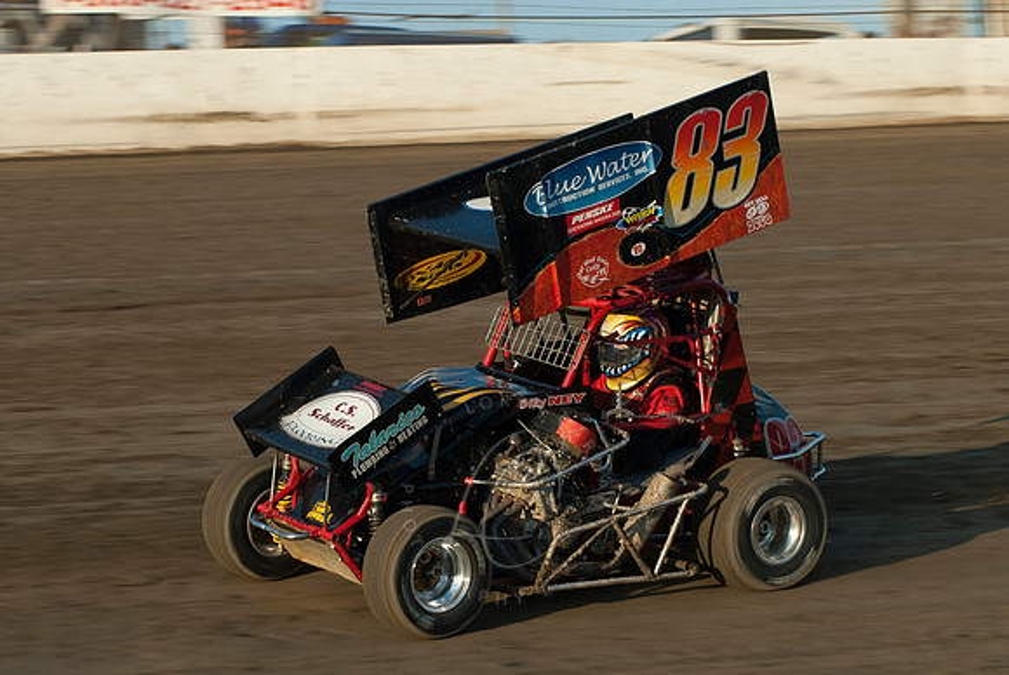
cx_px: 504
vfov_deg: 11.4
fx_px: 3367
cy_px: 338
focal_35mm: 120
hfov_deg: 17.0
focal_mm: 80
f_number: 8
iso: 400
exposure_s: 1/400
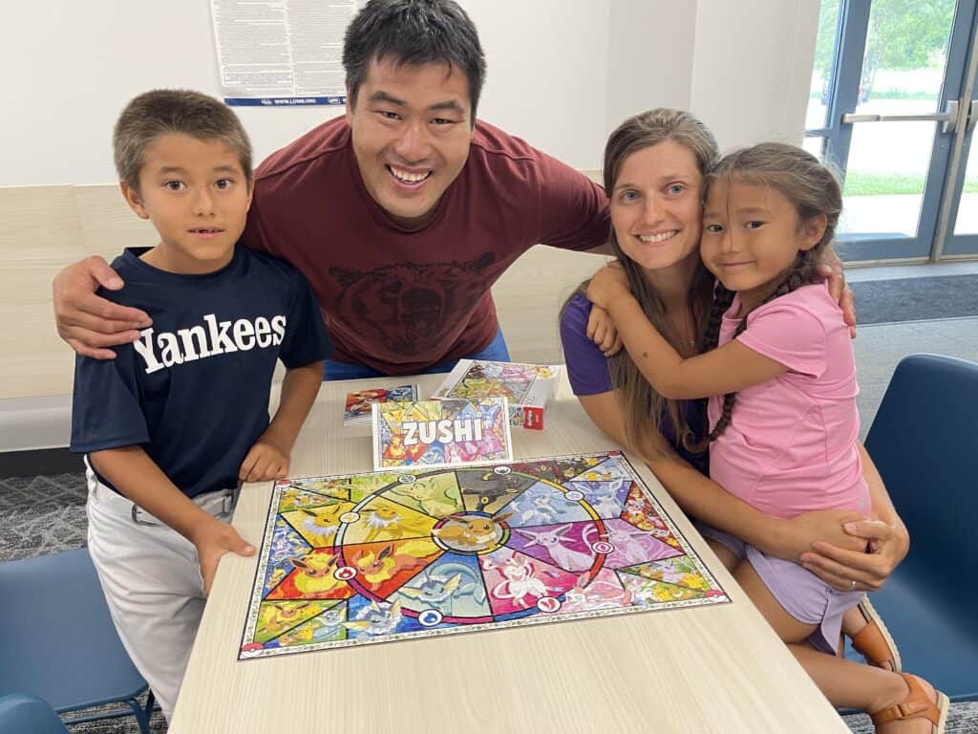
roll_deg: +1.5
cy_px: 367
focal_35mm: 25
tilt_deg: -21.8
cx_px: 489
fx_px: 706
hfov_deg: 69.4
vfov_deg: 54.9
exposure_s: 1/58
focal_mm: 5.1
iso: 200
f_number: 1.6
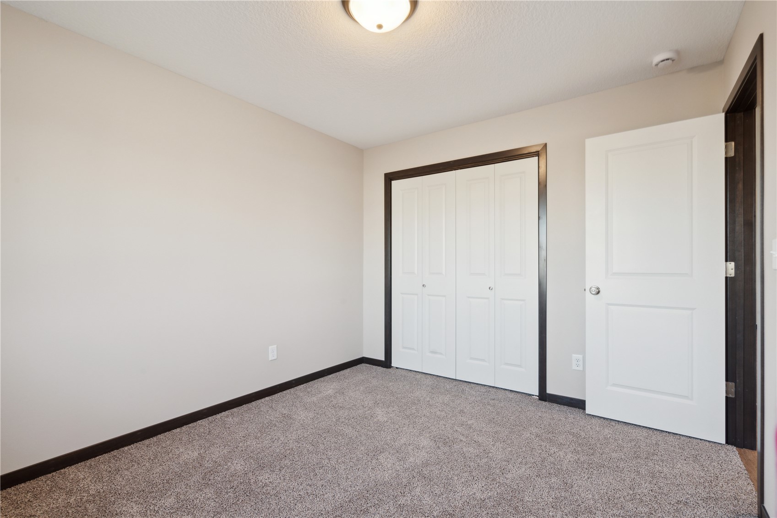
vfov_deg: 73.7
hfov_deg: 96.7
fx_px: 345
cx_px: 388
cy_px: 259
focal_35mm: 16
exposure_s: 1/20
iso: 640
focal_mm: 16
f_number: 10
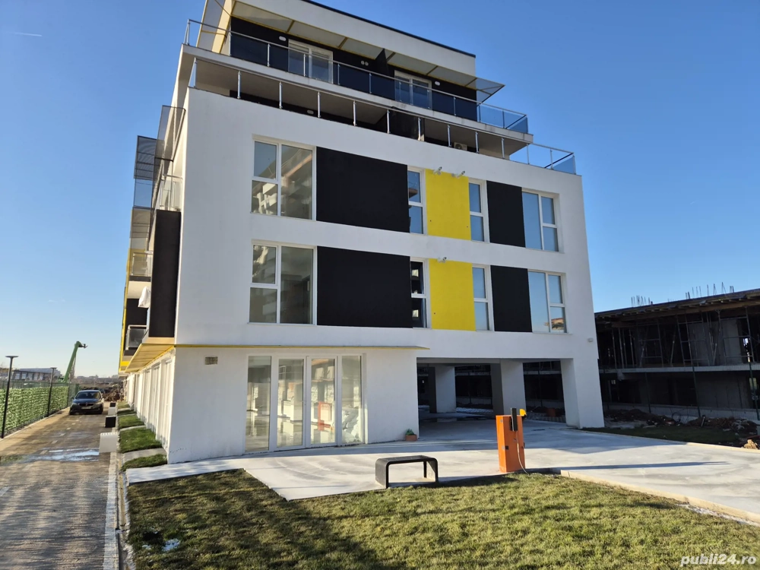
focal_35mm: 23
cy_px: 285
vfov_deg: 58.9
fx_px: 505
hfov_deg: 73.9
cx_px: 380
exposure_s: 1/996
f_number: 1.8
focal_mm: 5.4
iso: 25
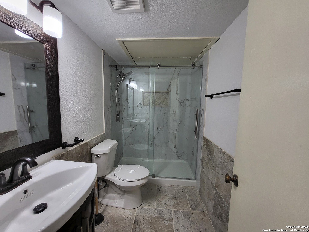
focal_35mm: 13
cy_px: 116
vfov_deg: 89.9
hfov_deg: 106.2
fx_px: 116
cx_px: 154
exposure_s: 1/60
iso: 100
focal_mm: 1.74
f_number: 2.2
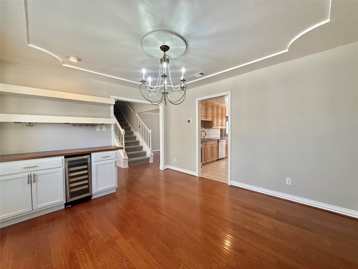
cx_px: 179
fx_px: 145
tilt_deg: -1.0
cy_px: 134
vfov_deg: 85.7
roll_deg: +1.0
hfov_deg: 102.1
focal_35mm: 14
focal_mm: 2.22
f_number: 2.2
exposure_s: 1/120
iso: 200
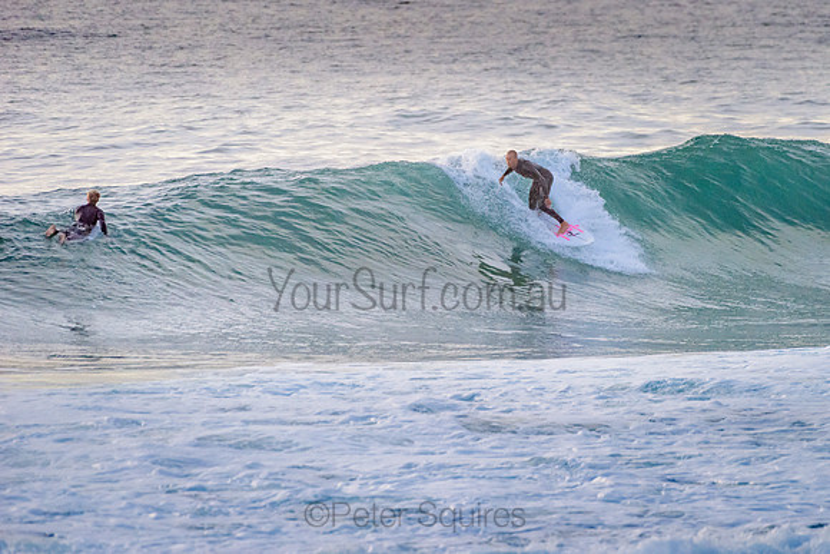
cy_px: 216
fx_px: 14132
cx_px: 509
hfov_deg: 3.4
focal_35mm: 613
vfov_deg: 2.2
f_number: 5.6
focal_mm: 500
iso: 1250
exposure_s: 1/2000
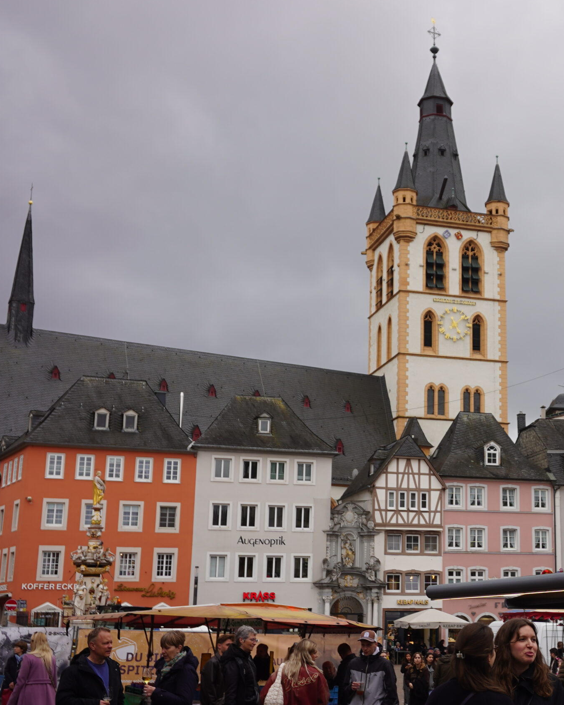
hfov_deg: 28.8
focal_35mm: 51
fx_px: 1064
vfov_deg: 36.7
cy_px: 352
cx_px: 483
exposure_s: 1/100
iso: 100
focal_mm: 24
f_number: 6.3
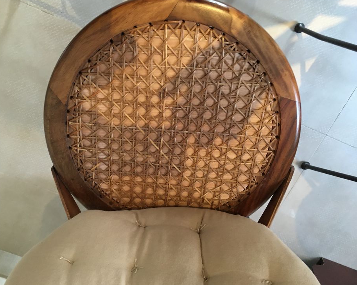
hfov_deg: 57.1
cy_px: 141
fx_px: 327
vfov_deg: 47.1
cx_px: 165
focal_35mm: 31
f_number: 2.2
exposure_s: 1/33
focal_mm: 4.15
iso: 200
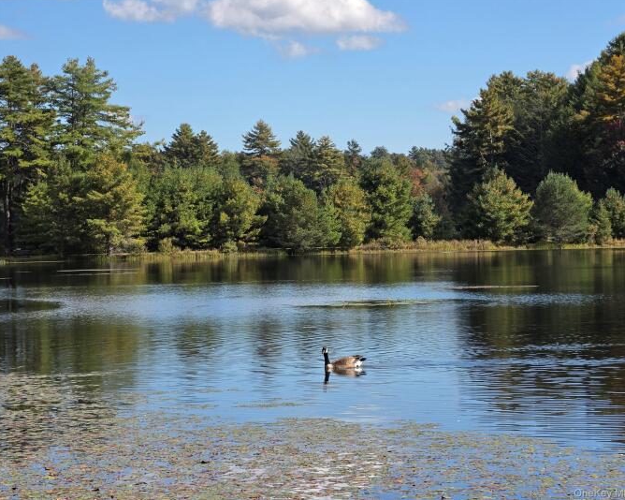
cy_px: 248
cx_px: 304
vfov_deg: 12.7
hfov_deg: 15.9
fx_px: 2238
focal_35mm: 121
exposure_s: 1/1461
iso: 50
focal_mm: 18.6
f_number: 2.9
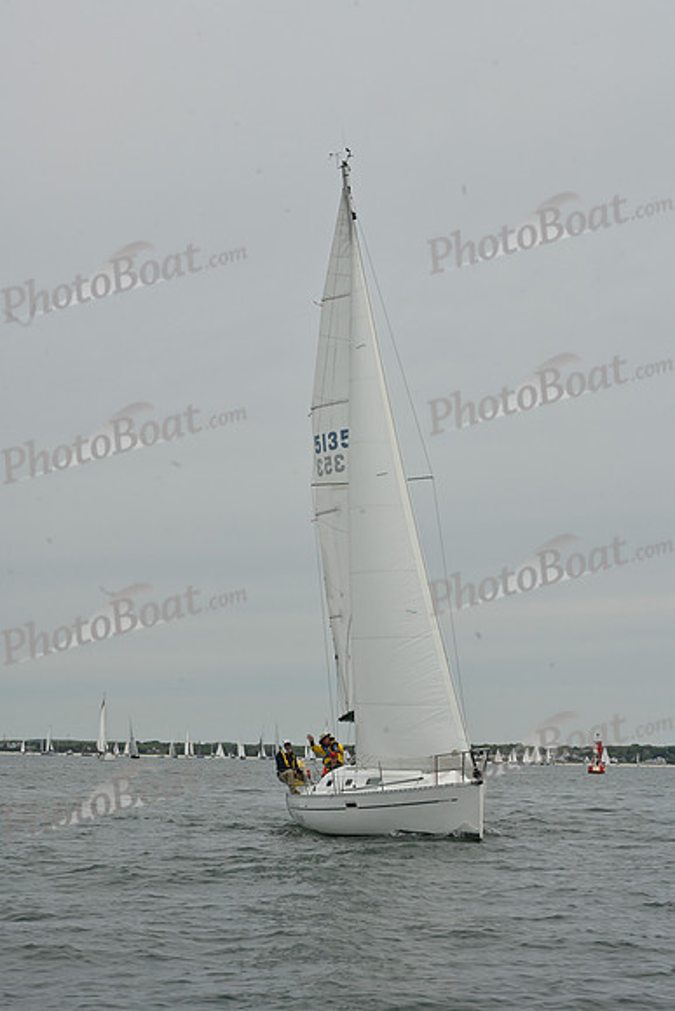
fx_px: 2305
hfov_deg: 16.7
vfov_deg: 24.8
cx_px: 338
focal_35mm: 82
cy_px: 506
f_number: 14
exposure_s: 1/800
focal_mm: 82
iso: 320
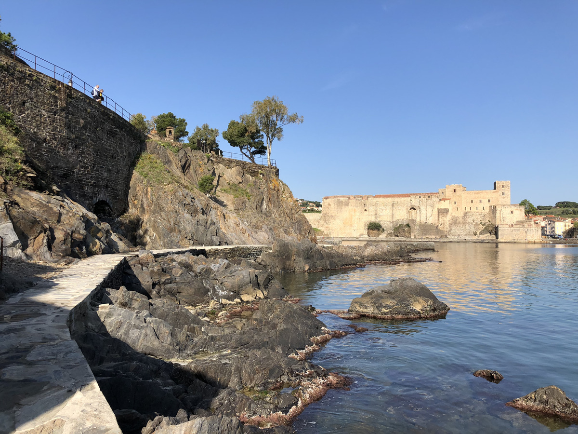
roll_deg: +0.2
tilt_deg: +2.0
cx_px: 289
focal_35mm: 28
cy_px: 217
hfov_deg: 63.4
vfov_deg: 49.7
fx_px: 468
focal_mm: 4
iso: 20
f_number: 1.8
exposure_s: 1/2000
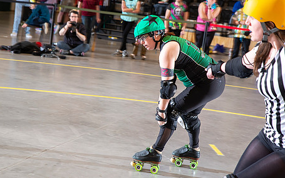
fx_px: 707
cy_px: 82
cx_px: 120
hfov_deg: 22.8
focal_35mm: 91
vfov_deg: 14.3
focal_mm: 70
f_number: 5.6
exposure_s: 1/160
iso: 640
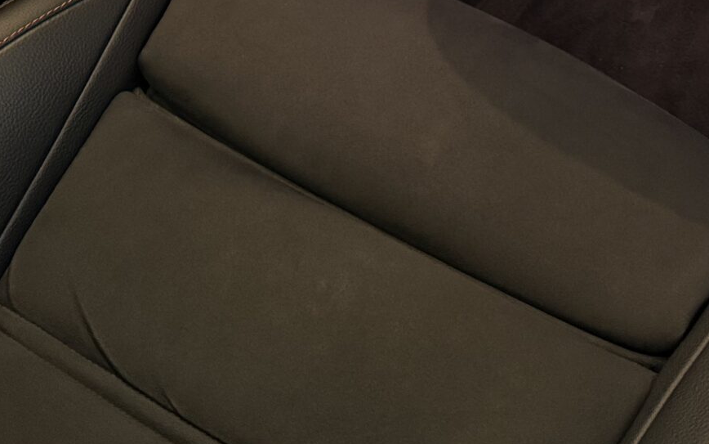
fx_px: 1450
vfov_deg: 15.5
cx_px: 441
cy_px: -292
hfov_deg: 27.4
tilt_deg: -35.8
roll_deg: -4.8
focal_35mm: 75
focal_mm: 6.76
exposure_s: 1/30
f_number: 1.78
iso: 1250
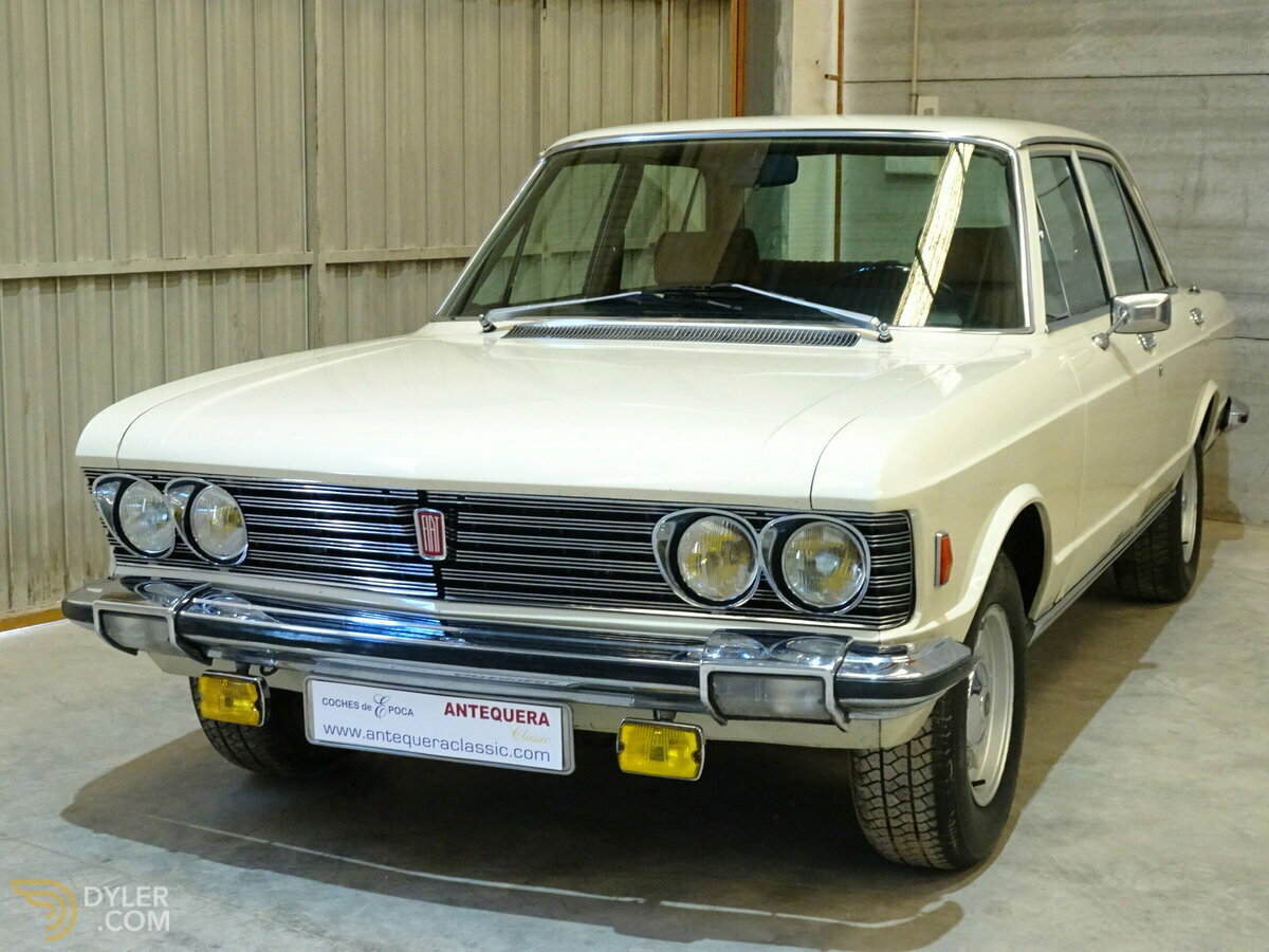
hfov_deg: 36.8
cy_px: 476
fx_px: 1906
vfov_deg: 28.0
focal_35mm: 52
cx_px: 634
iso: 800
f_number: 4.5
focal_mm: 8.84
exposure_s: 1/13
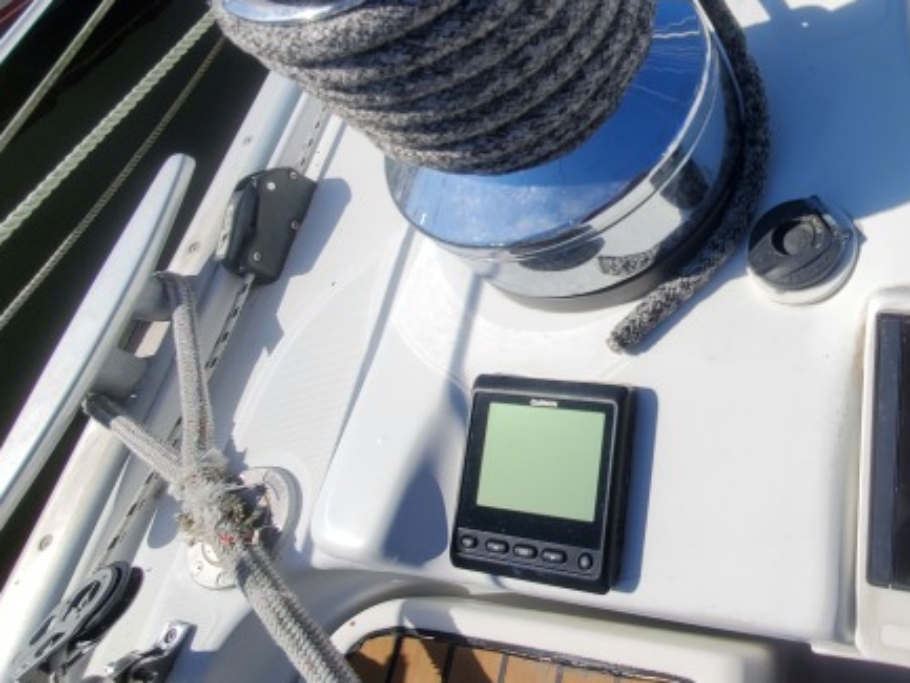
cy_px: 204
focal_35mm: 24
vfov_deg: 55.1
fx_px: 631
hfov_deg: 62.5
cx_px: 784
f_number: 2.2
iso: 50
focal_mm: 1.8
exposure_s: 1/2127
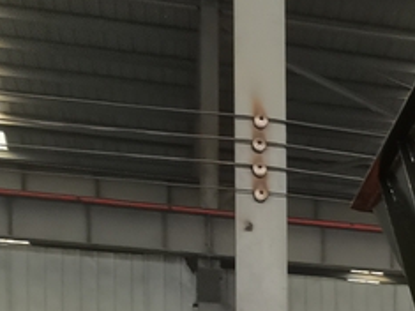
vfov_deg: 10.3
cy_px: 603
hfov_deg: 12.9
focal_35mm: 133
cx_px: 828
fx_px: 1594
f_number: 1.8
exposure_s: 1/33.3
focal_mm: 5.58
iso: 400
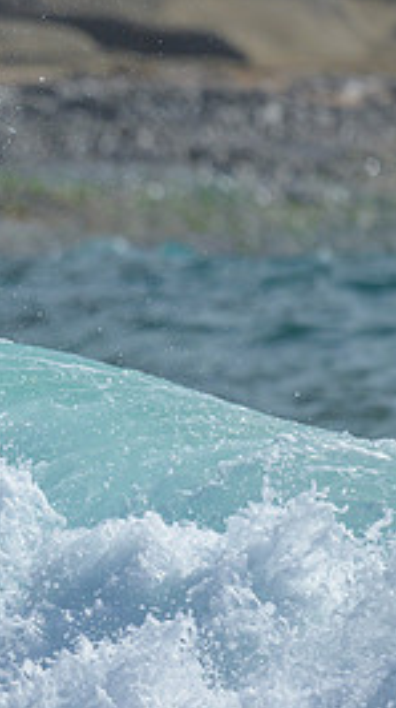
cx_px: -167
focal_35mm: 2291
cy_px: 434
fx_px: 42903
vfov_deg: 0.9
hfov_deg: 0.5
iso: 160
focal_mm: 800
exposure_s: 1/2000
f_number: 6.3
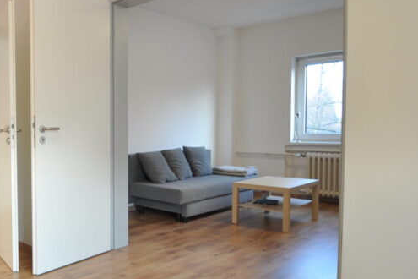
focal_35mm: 31
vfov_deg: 42.3
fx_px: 360
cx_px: 38
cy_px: 141
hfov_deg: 52.6
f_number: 3.5
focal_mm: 10
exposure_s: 1/25
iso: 200
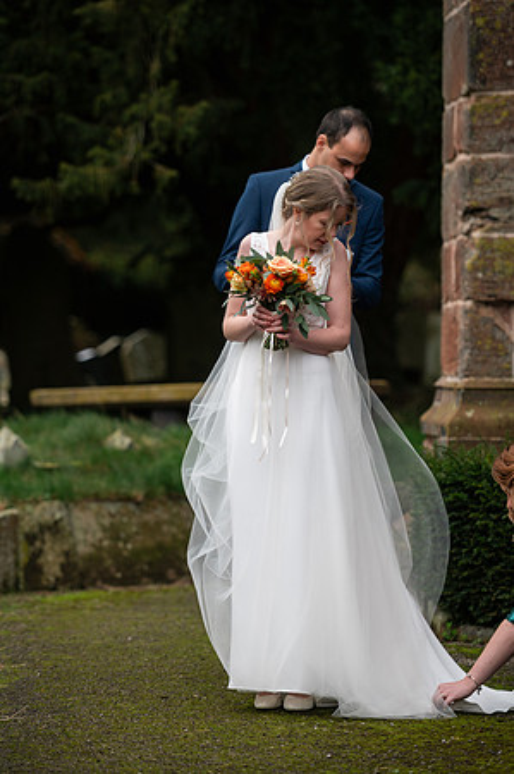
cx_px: 257
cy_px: 387
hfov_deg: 10.5
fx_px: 2790
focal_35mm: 130
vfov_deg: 15.8
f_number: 2.8
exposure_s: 1/640
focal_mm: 130
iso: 400
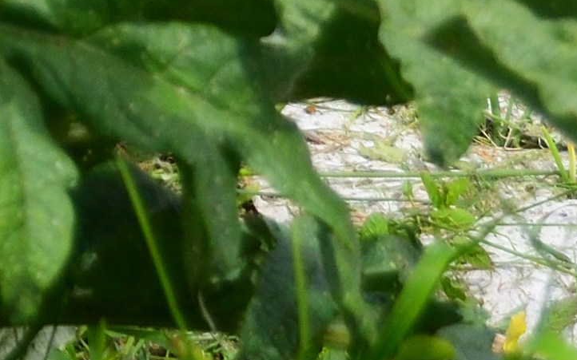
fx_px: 5188
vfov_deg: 3.9
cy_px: -733
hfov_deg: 6.2
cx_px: -627
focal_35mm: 330
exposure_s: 1/2500
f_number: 4.2
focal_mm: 28
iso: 400
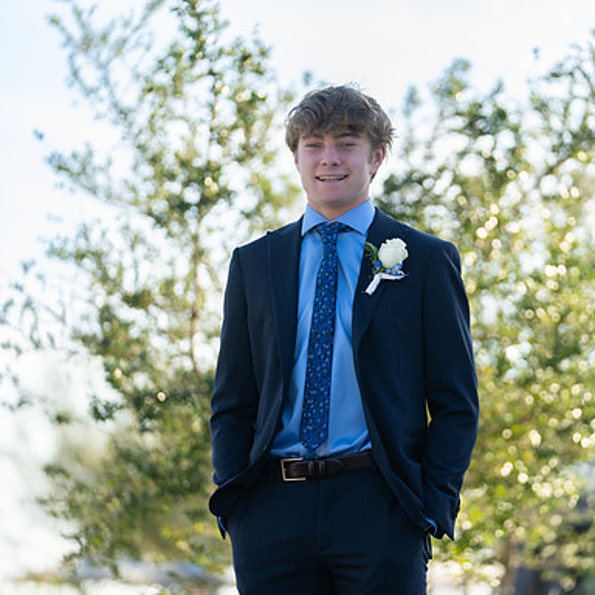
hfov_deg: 9.5
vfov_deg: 9.5
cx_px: 342
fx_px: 3598
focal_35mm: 185
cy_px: 298
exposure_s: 1/400
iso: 100
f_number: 2.8
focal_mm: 144
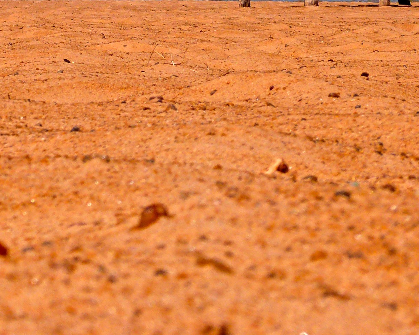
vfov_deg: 9.1
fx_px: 2083
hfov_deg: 11.3
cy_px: -55
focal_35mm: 168
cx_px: -77
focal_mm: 12.1
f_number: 5.6
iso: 100
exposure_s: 1/1300
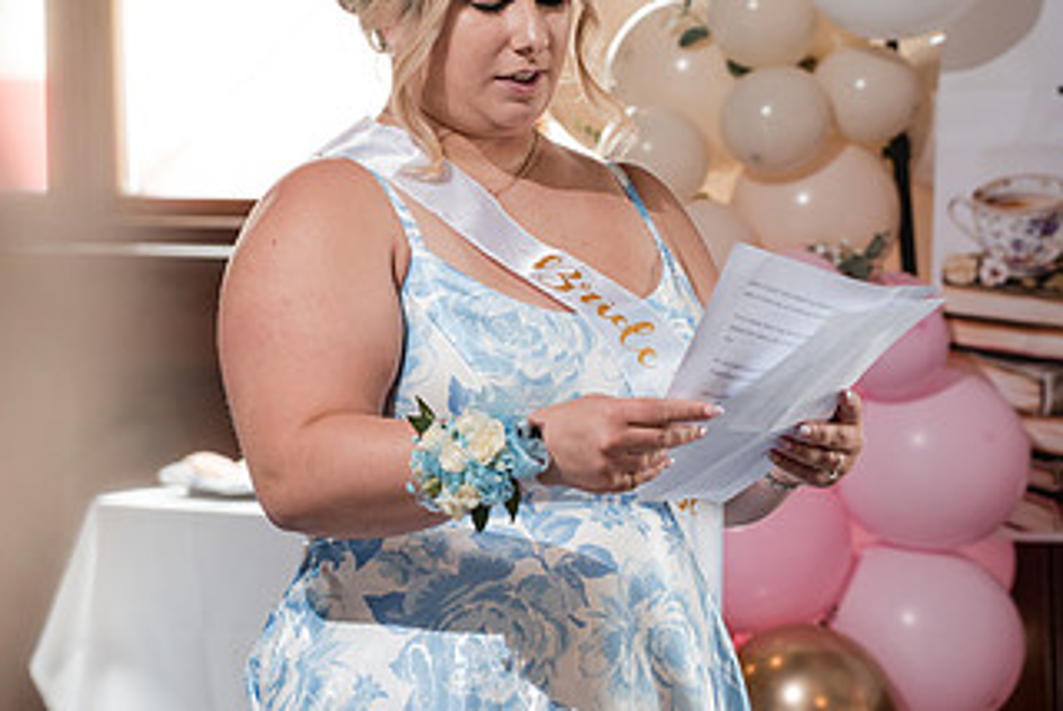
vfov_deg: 8.0
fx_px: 5083
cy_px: 244
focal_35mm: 172
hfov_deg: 11.9
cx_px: 183
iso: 1000
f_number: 4
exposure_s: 1/250
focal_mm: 95
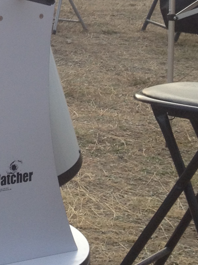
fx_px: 1084
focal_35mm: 142
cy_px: -86
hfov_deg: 10.1
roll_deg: +1.1
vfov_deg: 13.4
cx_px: -110
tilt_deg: -2.6
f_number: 2.4
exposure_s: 1/135
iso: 50
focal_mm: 4.28
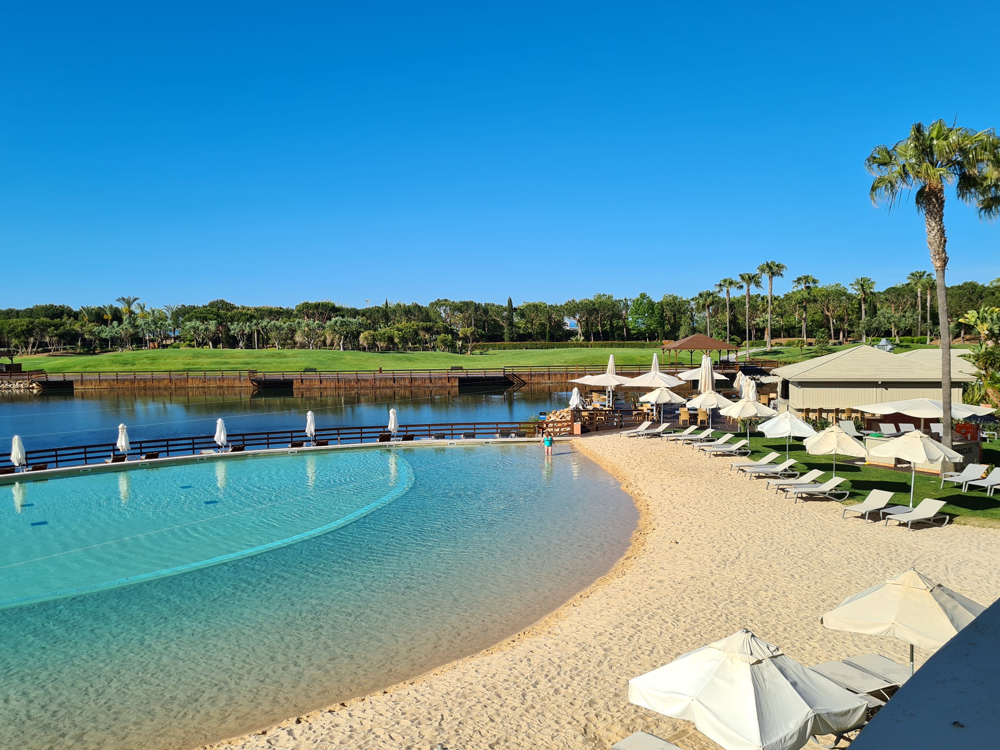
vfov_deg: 46.8
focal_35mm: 30
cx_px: 425
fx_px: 867
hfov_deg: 59.7
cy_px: 384
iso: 50
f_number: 1.8
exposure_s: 1/2888
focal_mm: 5.4
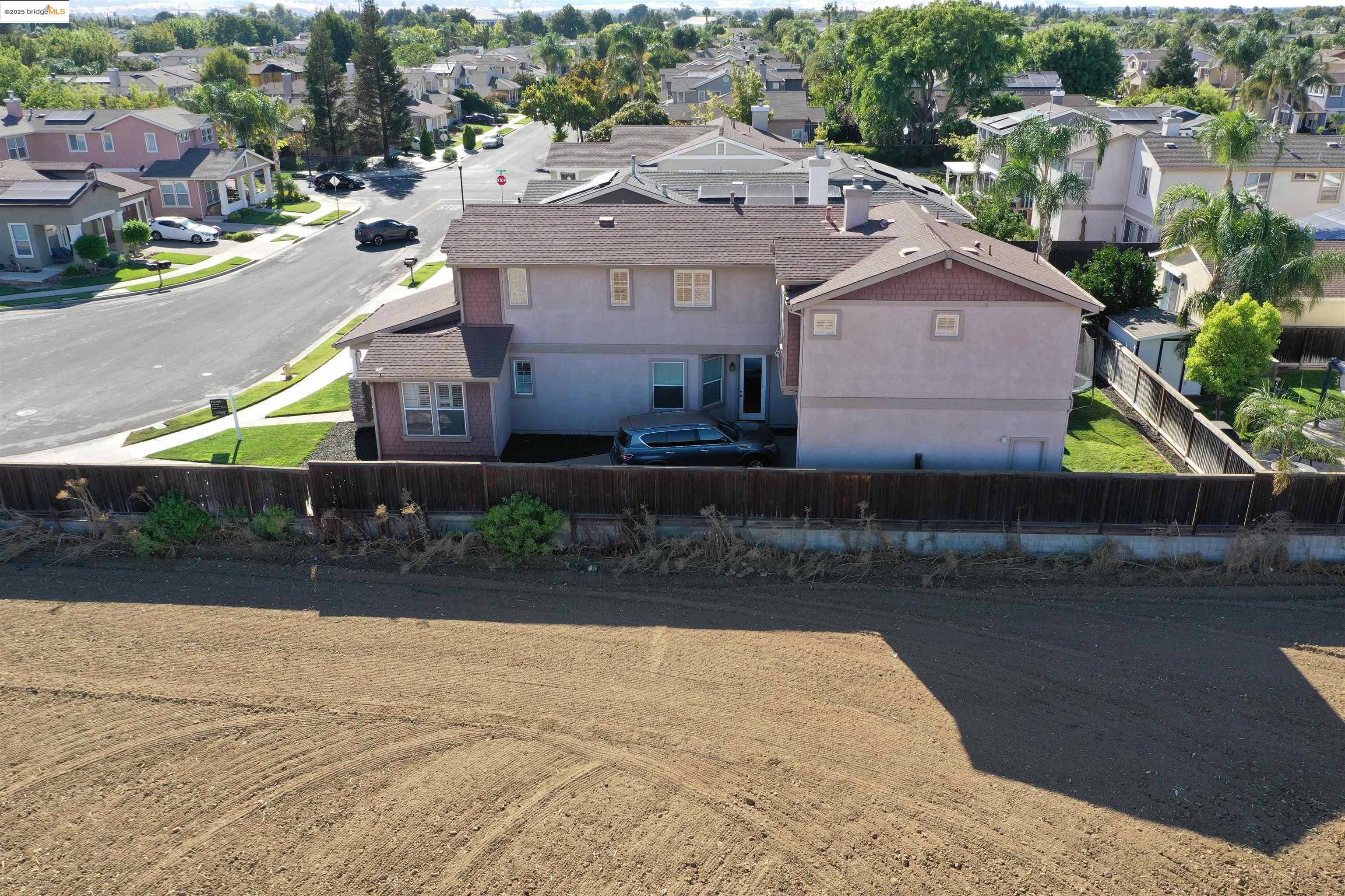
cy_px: 448
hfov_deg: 65.5
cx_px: 672
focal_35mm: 28
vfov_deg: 46.4
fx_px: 1046
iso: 100
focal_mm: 10.26
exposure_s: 1/240
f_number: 5
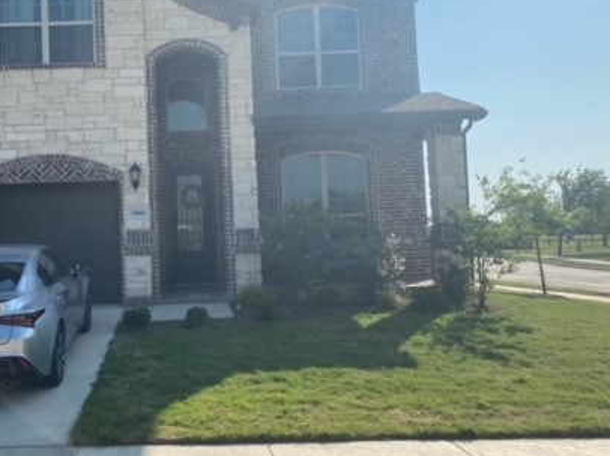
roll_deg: +2.2
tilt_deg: +4.5
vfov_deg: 35.0
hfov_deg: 44.5
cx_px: 165
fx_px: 722
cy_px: 186
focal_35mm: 41
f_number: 1.8
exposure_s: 1/3984
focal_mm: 4.25
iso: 32
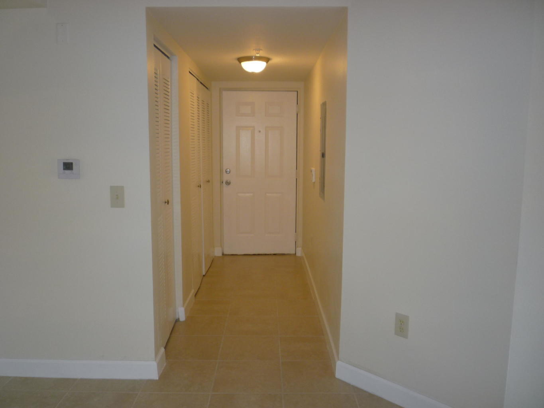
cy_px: 204
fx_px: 456
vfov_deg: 48.2
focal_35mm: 29
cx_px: 272
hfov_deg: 61.7
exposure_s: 1/30
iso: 100
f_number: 3.3
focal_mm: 5.2
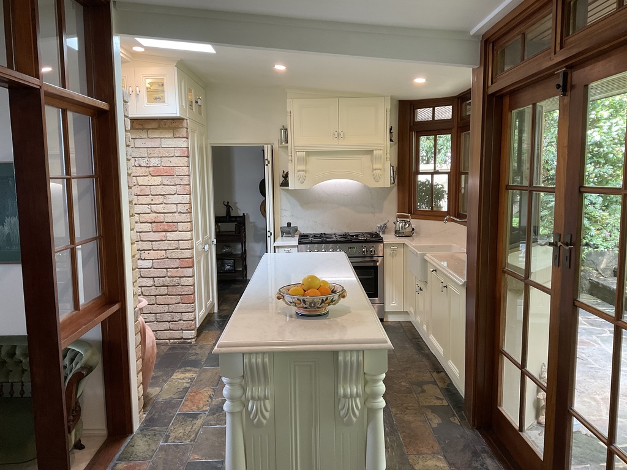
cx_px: 314
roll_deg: +1.2
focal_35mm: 29
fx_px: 525
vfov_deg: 48.2
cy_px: 235
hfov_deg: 61.7
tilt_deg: -7.4
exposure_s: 1/60
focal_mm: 3
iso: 64
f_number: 1.8
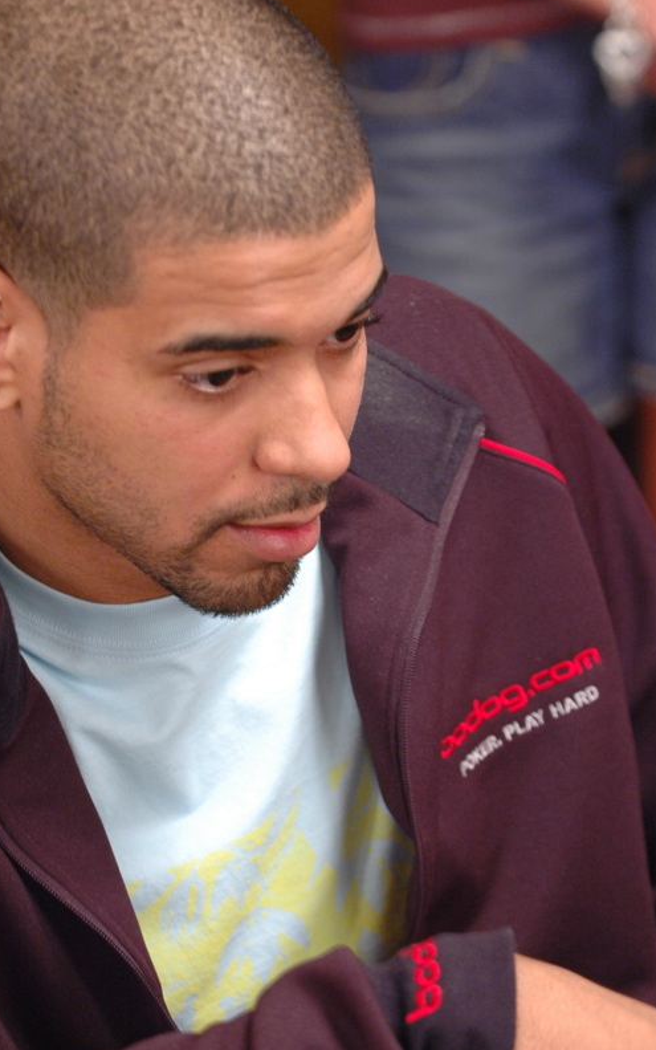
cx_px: 281
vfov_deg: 10.5
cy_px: 655
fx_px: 5692
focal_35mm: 199
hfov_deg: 6.6
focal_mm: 98
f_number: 2.8
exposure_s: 1/15
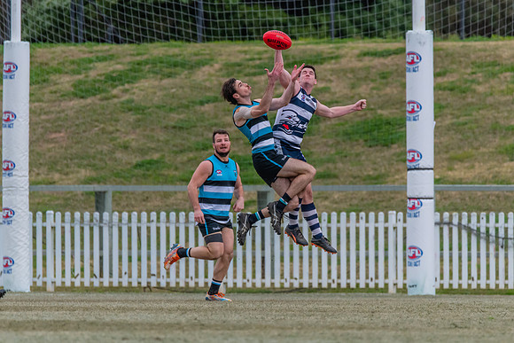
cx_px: 267
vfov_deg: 1.9
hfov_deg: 2.8
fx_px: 10375
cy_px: 194
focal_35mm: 726
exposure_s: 1/1600
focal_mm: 600
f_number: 6.3
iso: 1400
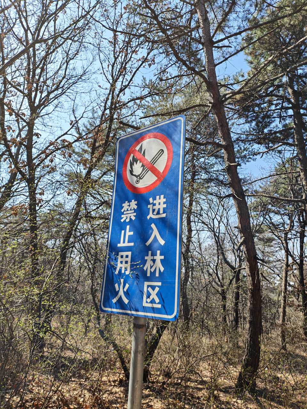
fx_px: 284
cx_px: 154
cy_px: 204
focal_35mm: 24
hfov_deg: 56.8
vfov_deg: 71.6
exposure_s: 1/460
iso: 50
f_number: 1.9
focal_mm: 5.52
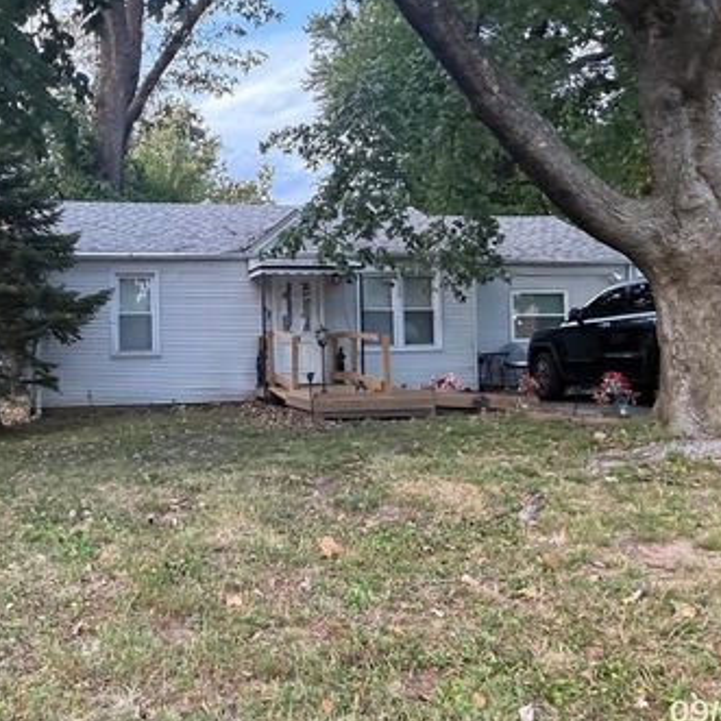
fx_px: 754
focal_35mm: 32
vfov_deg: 51.1
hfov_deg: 51.1
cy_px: 363
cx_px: 346
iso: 250
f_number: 2.2
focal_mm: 2.22
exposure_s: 1/121
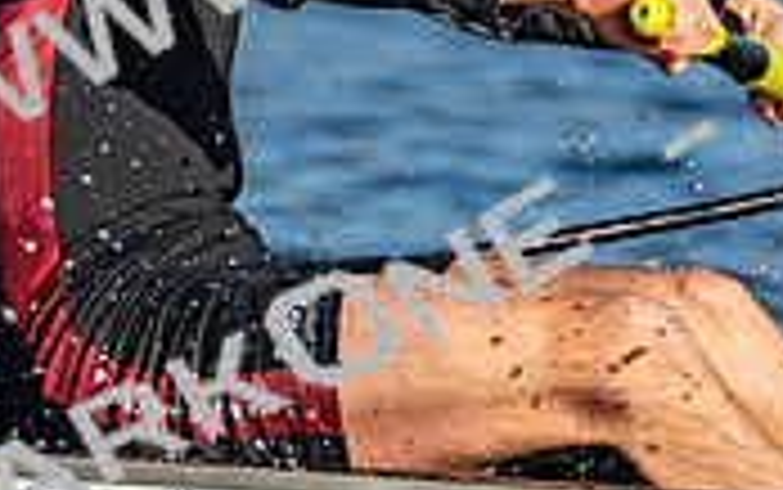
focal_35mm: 1954
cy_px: 164
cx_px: 459
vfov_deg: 0.7
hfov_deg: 1.1
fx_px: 41724
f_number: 6.3
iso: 400
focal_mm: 576
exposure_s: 1/2000
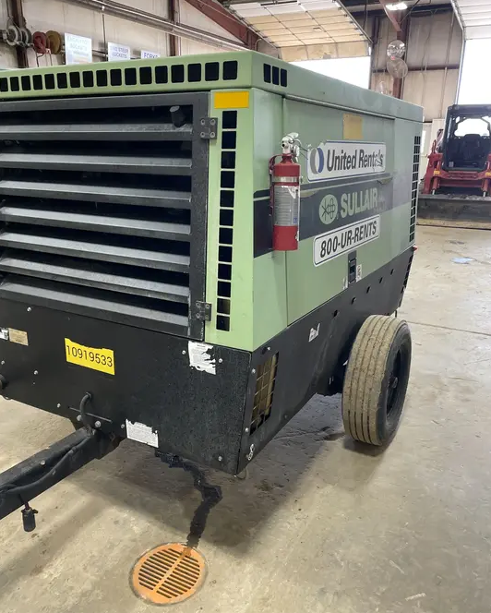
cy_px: 312
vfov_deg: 62.2
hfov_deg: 51.6
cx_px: 252
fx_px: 508
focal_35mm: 28
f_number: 1.6
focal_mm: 4.2
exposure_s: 1/61
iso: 125
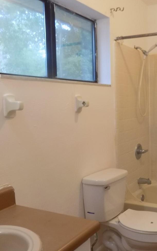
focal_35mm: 40
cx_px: 128
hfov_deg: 31.1
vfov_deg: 49.2
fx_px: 274
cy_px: 135
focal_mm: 4
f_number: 3.1
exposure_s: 1/30
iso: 160
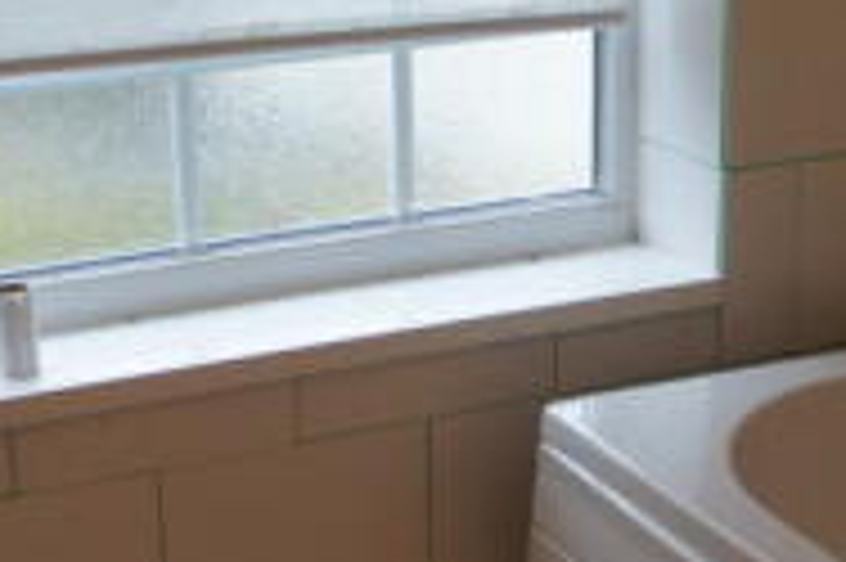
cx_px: 495
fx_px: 2207
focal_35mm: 94
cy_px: 387
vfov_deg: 14.5
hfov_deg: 21.7
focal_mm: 18
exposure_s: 1/40
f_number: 4
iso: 200
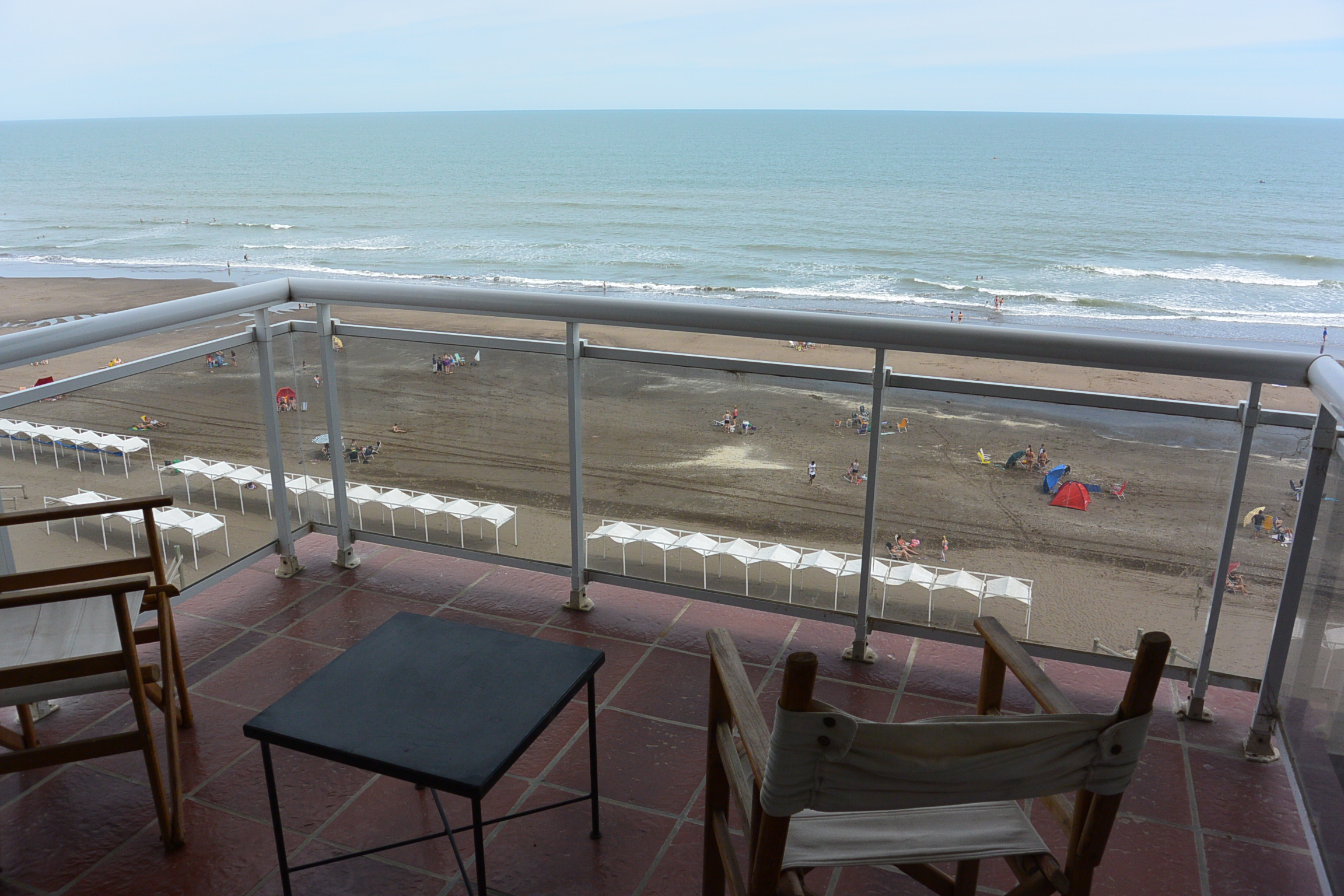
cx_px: 672
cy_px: 448
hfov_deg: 67.4
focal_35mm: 27
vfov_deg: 47.9
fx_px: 1008
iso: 160
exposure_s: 1/800
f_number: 5
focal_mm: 10
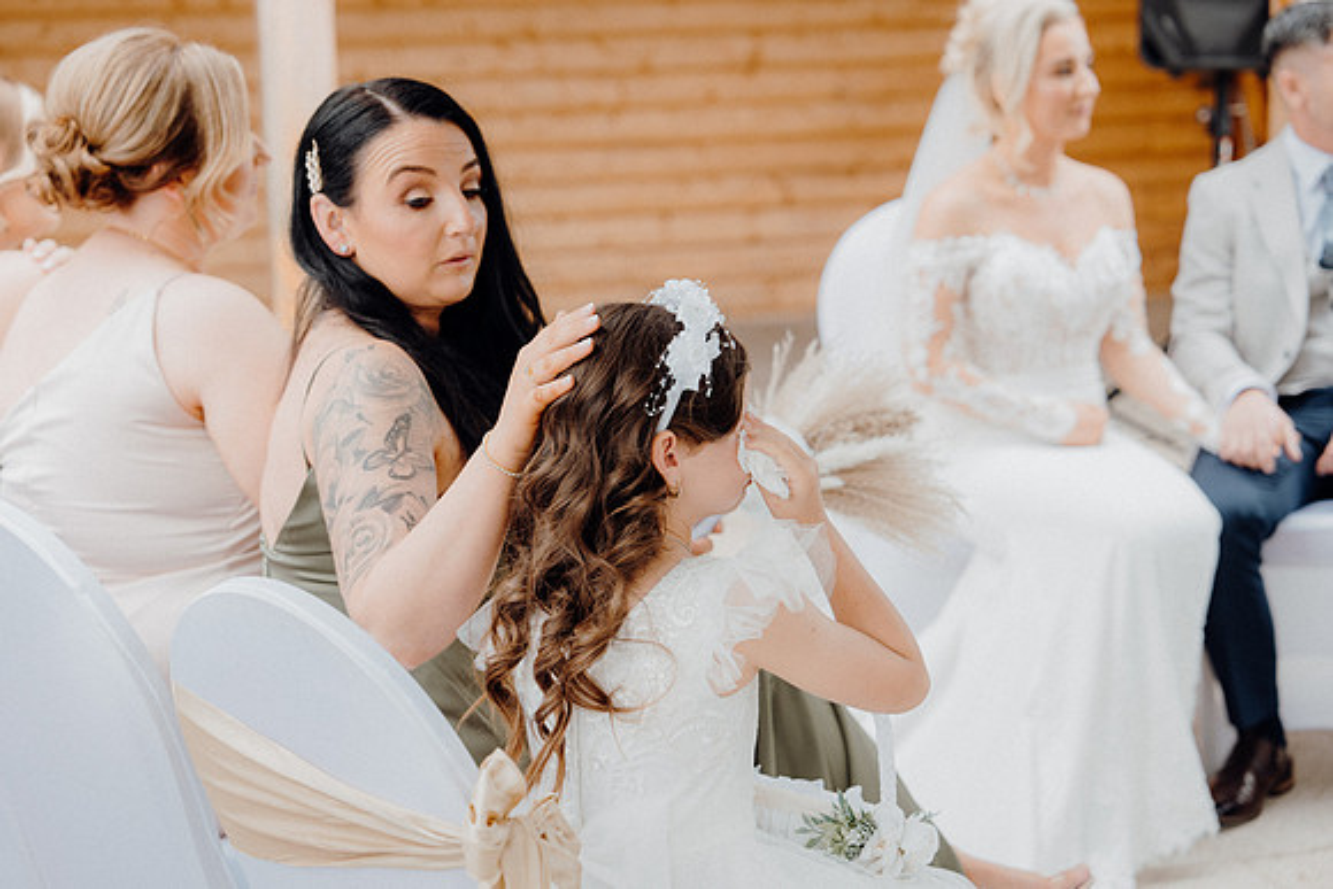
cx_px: 666
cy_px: 444
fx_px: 2592
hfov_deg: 28.8
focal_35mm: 70
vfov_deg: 19.5
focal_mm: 70
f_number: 3.5
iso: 125
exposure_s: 1/200
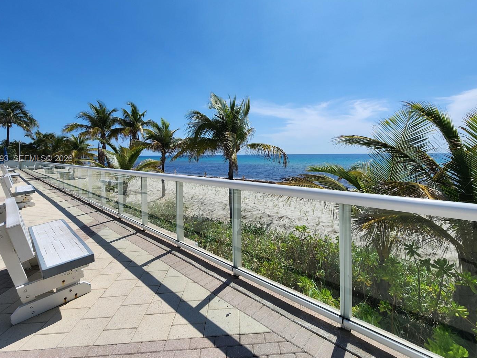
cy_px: 159
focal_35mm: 15
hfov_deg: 98.2
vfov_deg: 81.4
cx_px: 241
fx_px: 207
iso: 50
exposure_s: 1/3977
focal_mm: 2.2
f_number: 2.2
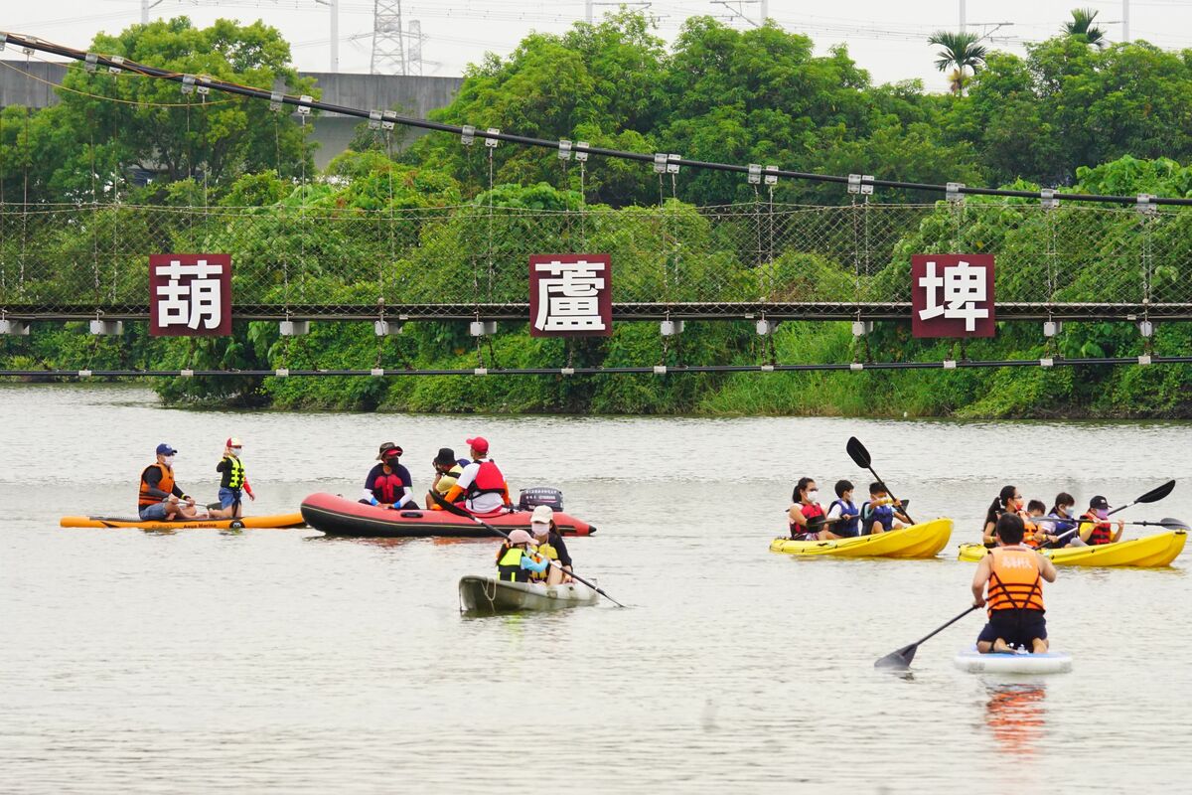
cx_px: 596
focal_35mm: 315
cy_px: 398
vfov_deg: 4.4
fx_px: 10429
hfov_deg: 6.5
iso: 1250
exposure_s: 1/400
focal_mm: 210
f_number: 11
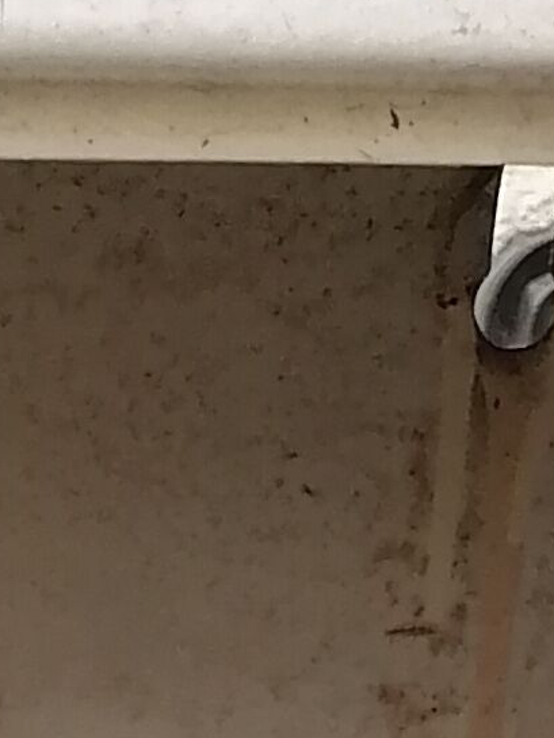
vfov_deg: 8.3
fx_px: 4223
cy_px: 2257
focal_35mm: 198
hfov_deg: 7.2
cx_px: -604
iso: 125
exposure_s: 1/900
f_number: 1.8
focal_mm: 5.3
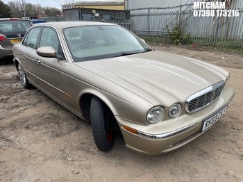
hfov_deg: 67.3
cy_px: 91
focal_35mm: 26
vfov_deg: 53.0
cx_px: 122
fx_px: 182
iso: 32
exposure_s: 1/796
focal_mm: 4.2
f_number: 1.6
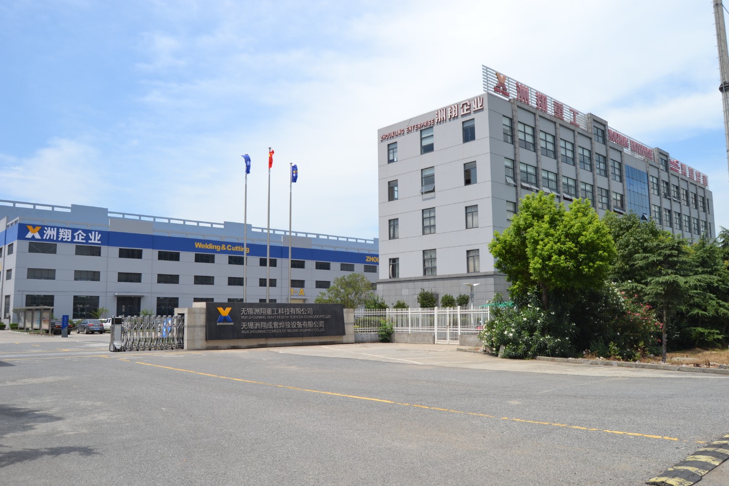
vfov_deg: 47.9
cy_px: 243
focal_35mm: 27
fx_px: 547
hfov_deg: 67.4
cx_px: 364
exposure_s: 1/320
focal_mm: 18
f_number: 9
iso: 100
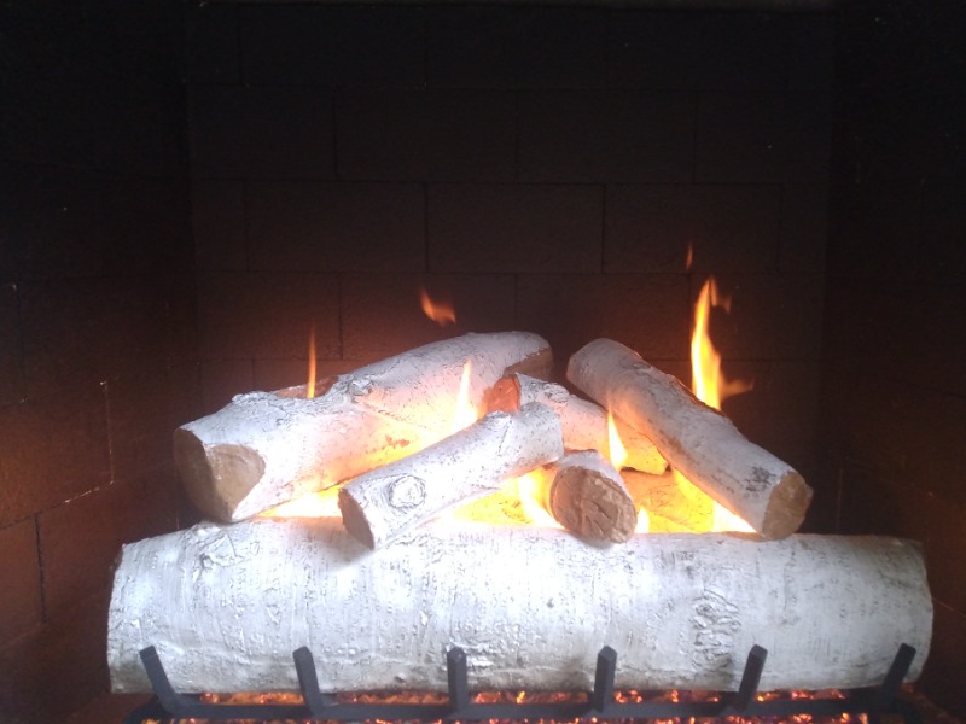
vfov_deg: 58.9
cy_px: 356
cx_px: 528
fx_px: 642
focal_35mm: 23
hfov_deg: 73.8
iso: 434
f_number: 2
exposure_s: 1/30
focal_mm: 3.54
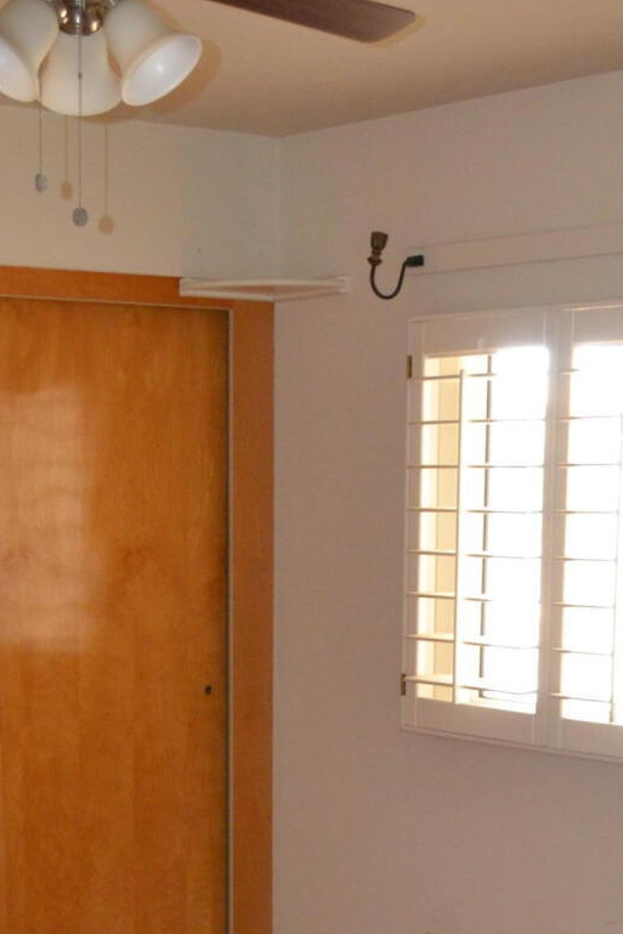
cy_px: 887
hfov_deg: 17.5
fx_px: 2024
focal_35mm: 78
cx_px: 253
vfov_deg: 25.0
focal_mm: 20
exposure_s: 1/60
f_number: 3.8
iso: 1100
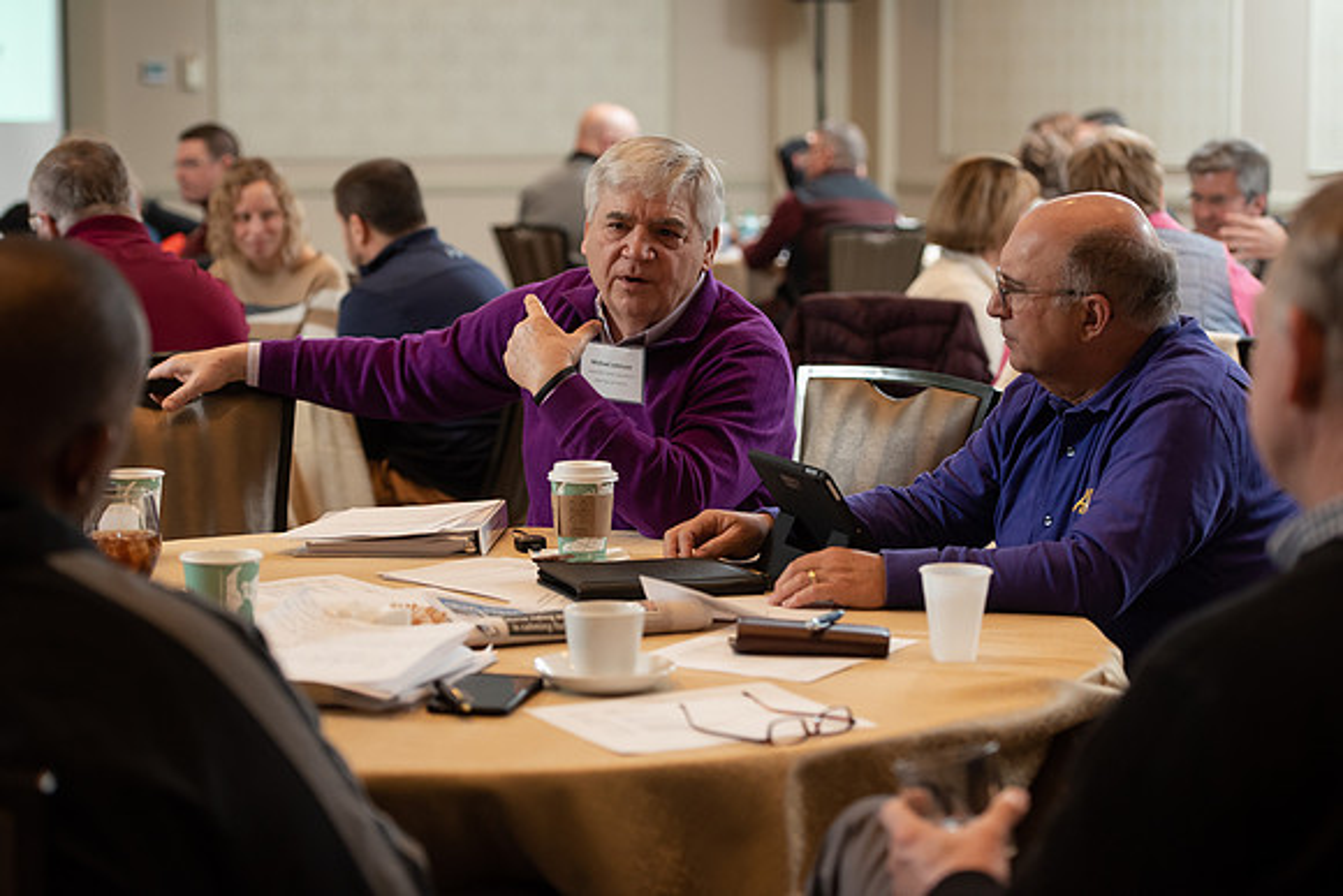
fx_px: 3060
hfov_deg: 24.8
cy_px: 448
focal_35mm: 82
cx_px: 672
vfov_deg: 16.7
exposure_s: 1/200
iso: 1250
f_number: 3.5
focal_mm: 82
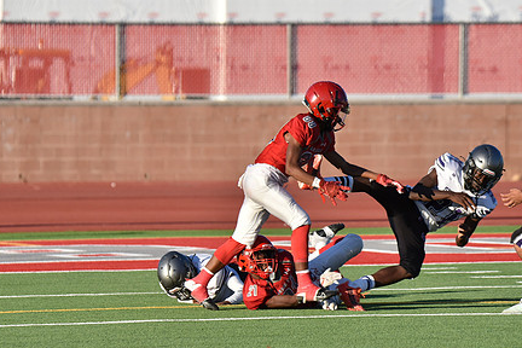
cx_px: 236
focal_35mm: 403
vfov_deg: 3.4
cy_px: 175
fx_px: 5843
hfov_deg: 5.1
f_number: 5.6
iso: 1100
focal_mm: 300
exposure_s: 1/4000
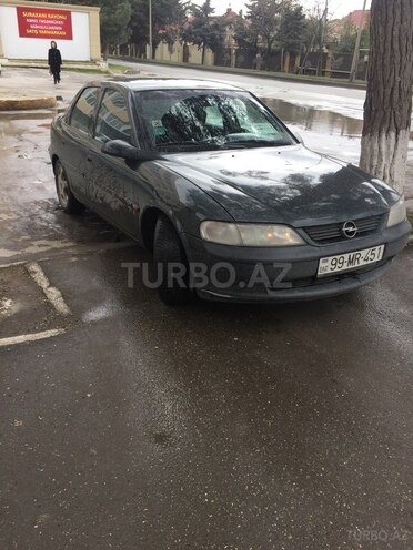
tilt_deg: -23.9
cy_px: 275
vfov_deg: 61.7
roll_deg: -2.6
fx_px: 461
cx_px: 206
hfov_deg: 48.2
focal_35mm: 29
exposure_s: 1/618
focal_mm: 4.15
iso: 32
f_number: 2.2
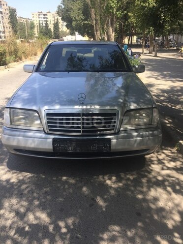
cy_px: 122
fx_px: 204
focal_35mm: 29
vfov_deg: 61.7
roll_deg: -1.1
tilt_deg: -20.7
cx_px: 92
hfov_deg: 48.2
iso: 32
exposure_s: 1/791
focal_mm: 4.15
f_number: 2.2
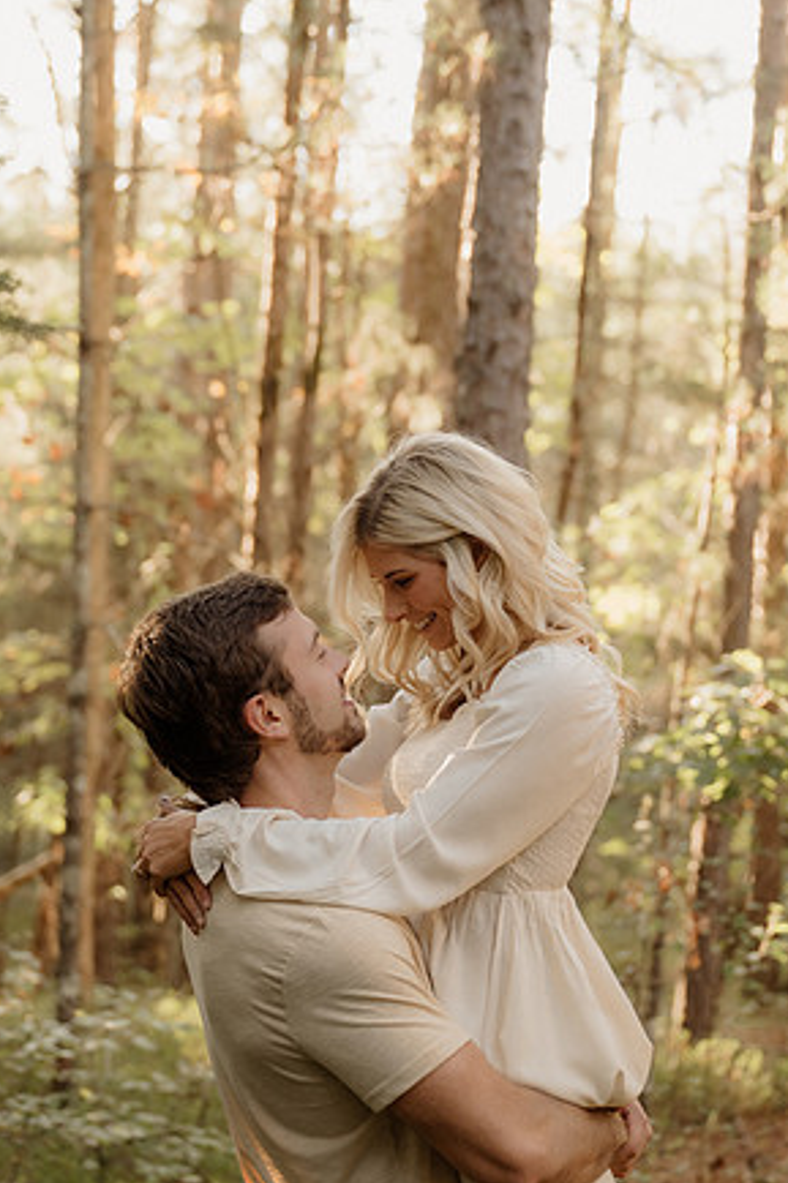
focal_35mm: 82
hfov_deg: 16.6
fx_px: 2694
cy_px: 583
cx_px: 387
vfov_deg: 24.8
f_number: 2.8
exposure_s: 1/160
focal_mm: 53
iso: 500
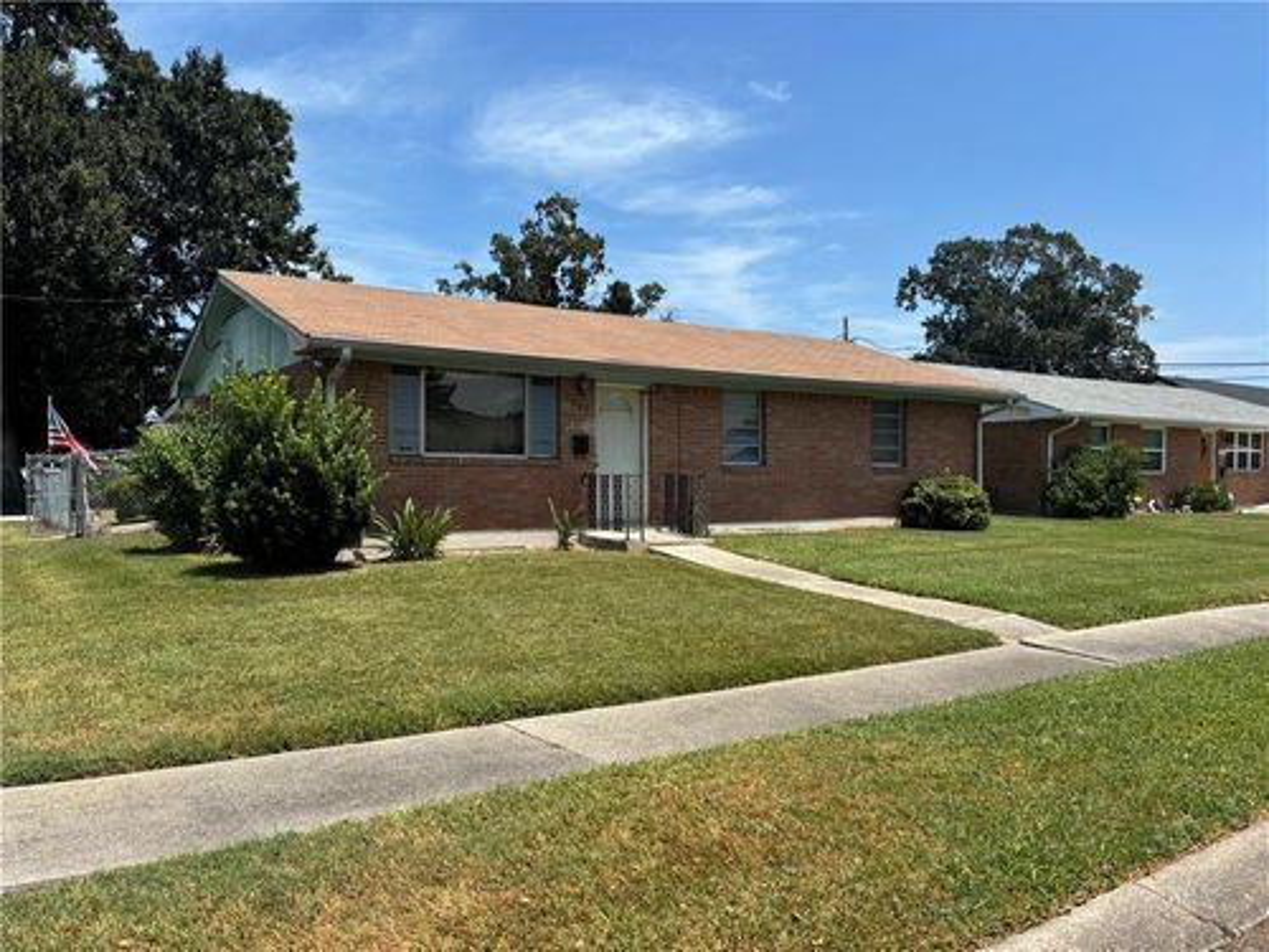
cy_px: 476
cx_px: 634
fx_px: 953
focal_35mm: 26
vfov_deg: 53.1
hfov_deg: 67.3
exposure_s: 1/3106
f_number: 1.6
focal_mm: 5.96
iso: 50
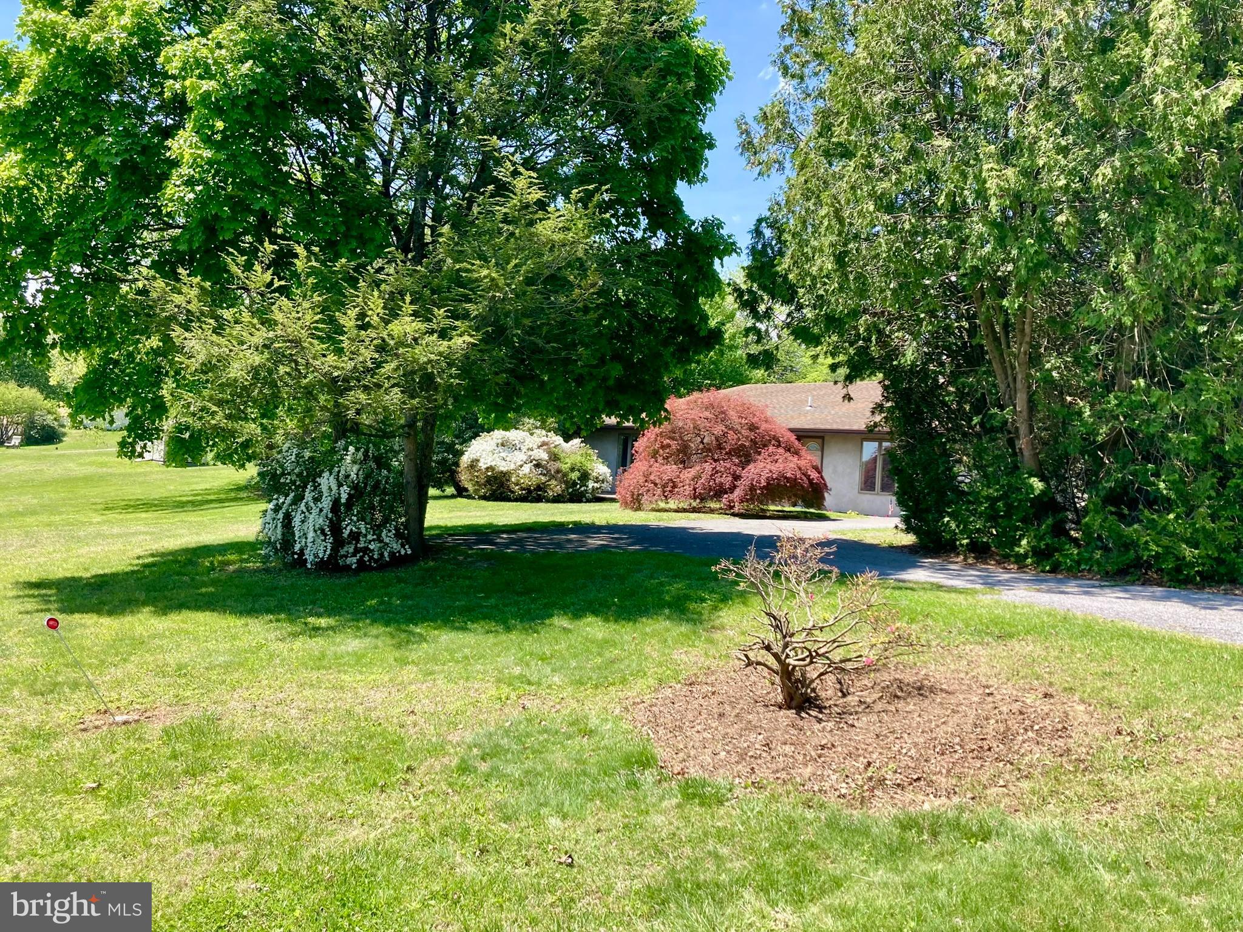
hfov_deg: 63.4
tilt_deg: +0.6
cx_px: 622
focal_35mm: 28
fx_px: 1005
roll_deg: -4.8
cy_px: 466
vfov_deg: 49.7
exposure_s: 1/623
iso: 20
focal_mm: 3.99
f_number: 1.8
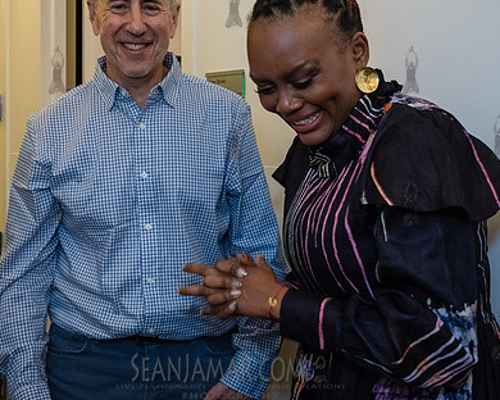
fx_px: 725
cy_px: 158
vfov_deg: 30.7
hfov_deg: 37.8
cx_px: 192
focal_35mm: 49
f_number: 4
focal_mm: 28
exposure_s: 1/125
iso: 3200
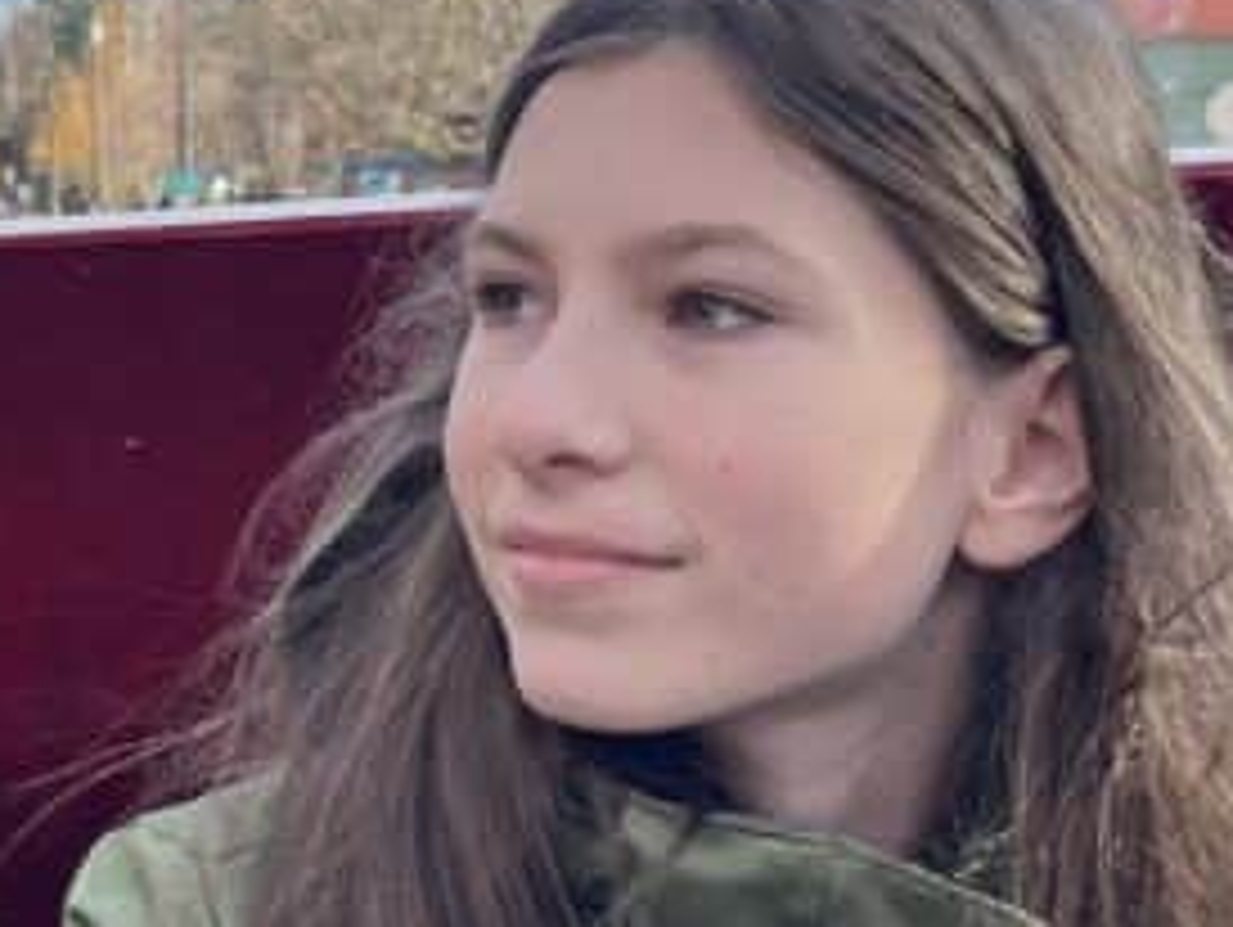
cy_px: 364
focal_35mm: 97
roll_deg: -1.4
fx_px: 3458
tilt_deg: -1.2
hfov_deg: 20.2
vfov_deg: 15.3
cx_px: 414
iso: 50
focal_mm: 5.1
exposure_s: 1/913
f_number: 1.6
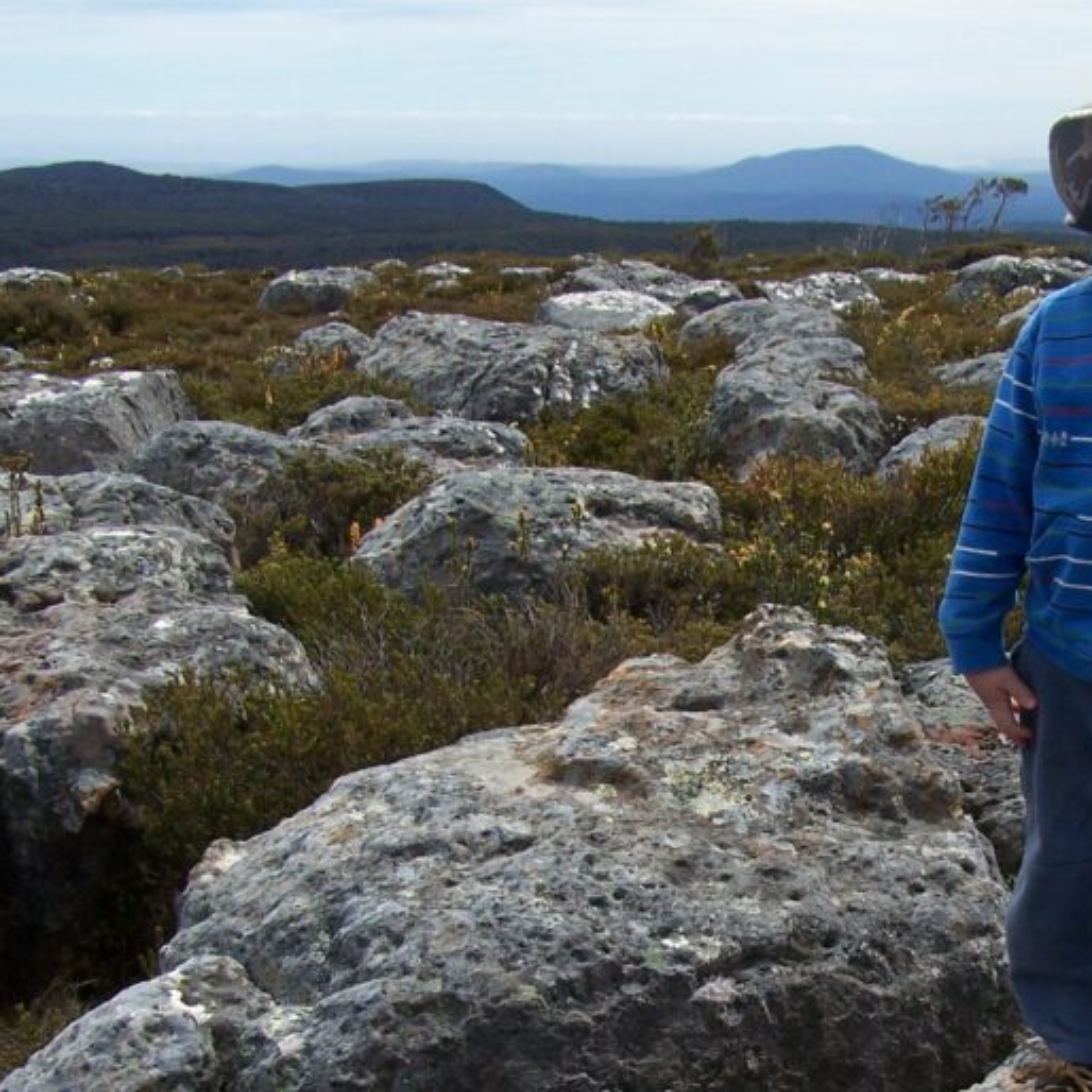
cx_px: 743
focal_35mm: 67
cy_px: 856
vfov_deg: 25.3
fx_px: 2391
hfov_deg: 25.6
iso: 80
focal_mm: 6.3
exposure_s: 1/500
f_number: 5.6
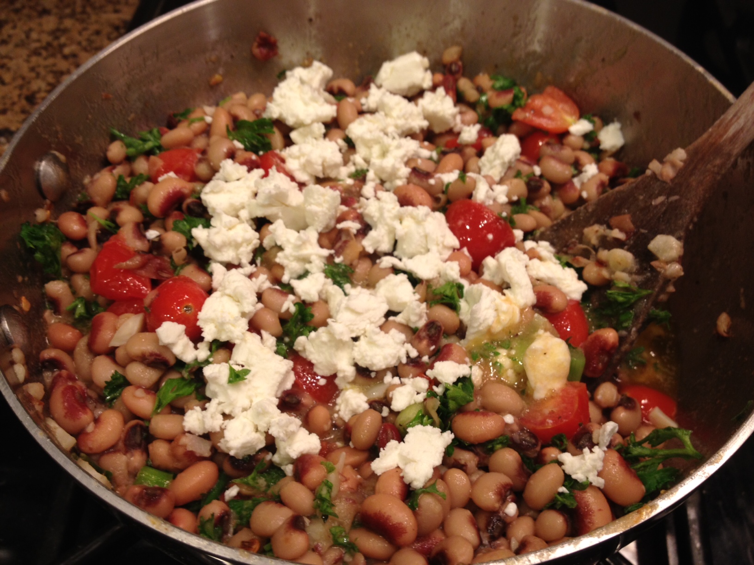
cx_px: 377
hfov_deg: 52.6
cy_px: 282
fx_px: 762
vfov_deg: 40.7
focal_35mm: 35
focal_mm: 4.28
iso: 64
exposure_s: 1/20
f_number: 2.4
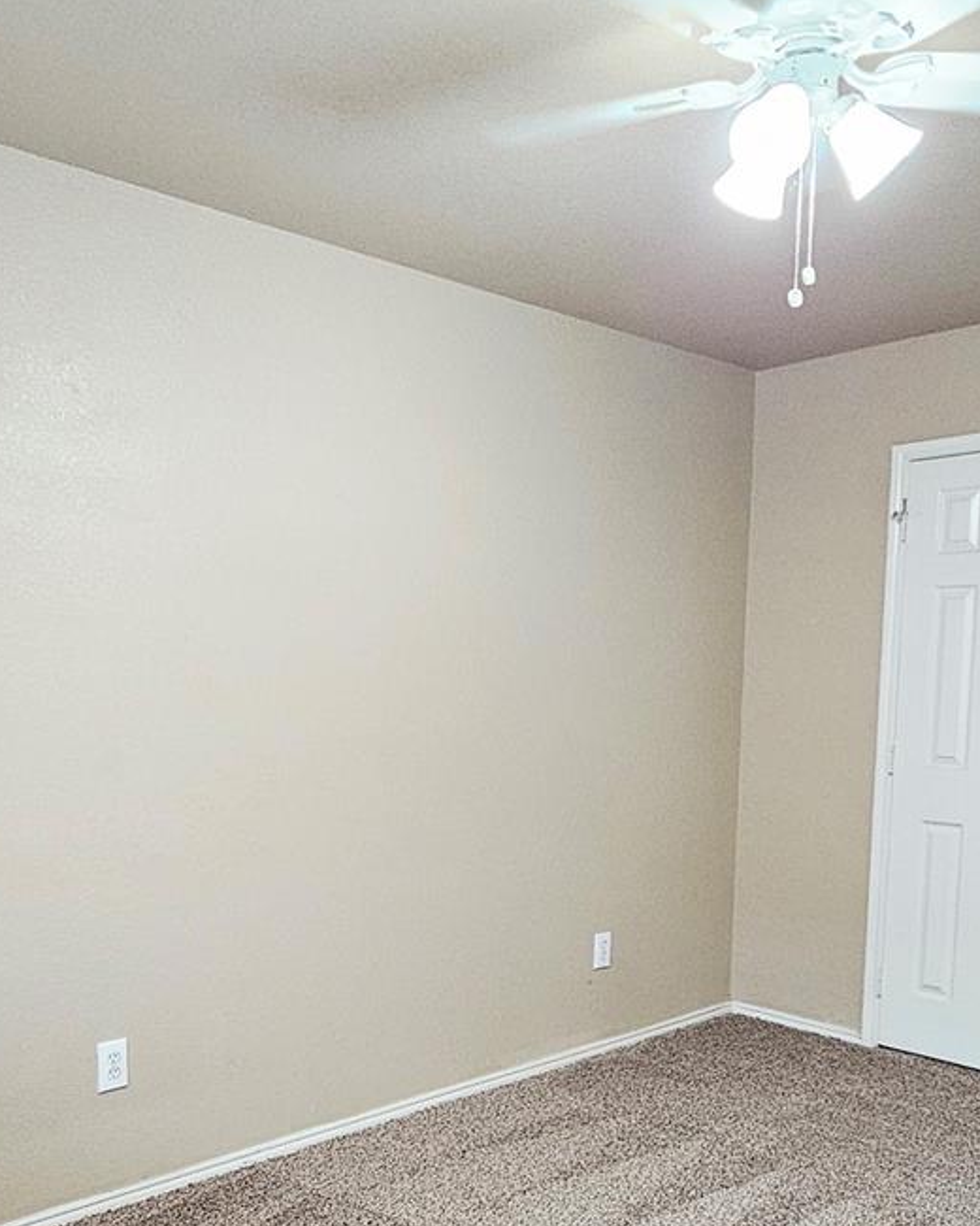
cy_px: 826
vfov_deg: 57.4
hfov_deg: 48.4
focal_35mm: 30
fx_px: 1088
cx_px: 426
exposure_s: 1/60
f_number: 2.2
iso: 320
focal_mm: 2.2
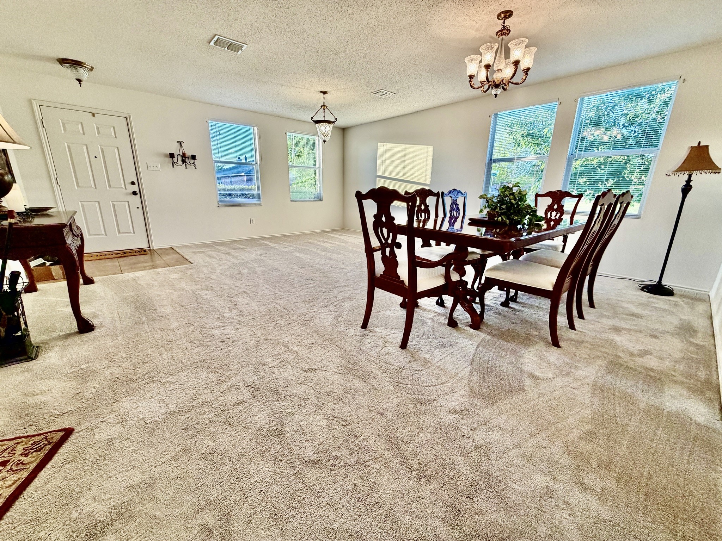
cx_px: 361
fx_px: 292
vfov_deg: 85.7
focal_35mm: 14
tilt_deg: -15.7
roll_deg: -0.7
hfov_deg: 102.1
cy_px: 270
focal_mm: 2.22
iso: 200
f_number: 2.2
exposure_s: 1/120
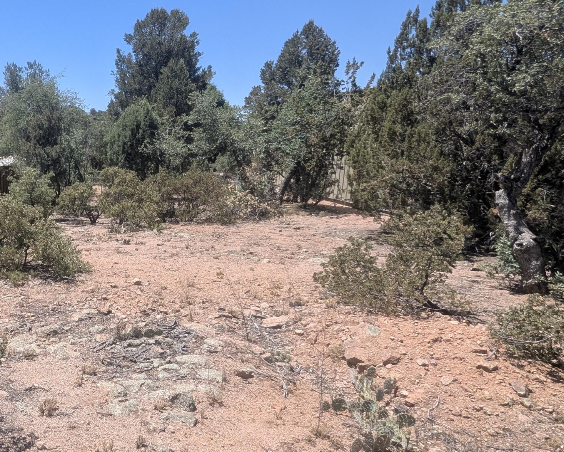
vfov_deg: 54.9
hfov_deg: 56.7
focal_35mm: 26
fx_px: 434
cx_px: 53
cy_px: 221
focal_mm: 1.95
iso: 48
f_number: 2.2
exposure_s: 1/1042
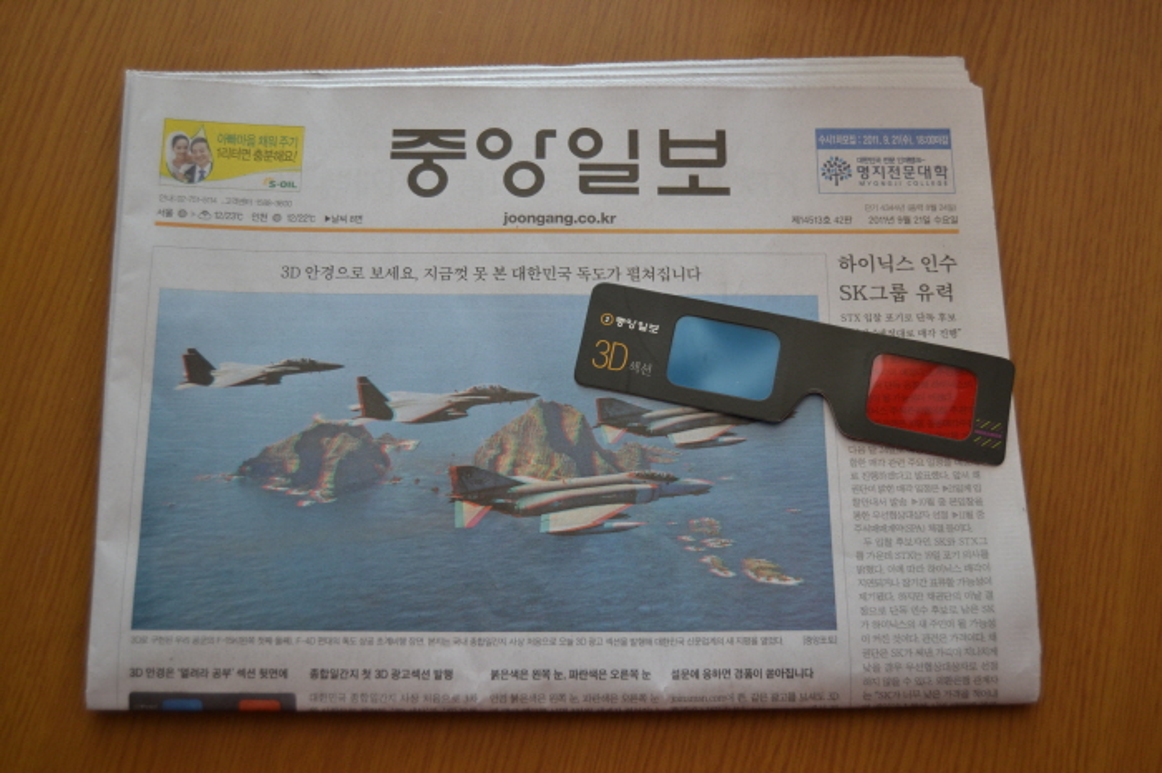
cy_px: 386
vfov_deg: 34.2
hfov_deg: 49.6
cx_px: 581
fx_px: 1258
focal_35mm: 39
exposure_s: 1/60
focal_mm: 26
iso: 400
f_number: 4
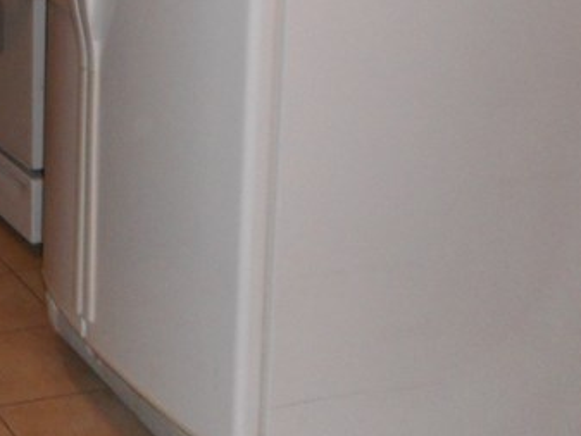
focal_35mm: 76
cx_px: -138
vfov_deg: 18.4
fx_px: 1276
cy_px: -88
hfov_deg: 23.2
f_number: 3.7
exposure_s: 1/25
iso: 280
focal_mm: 4.5
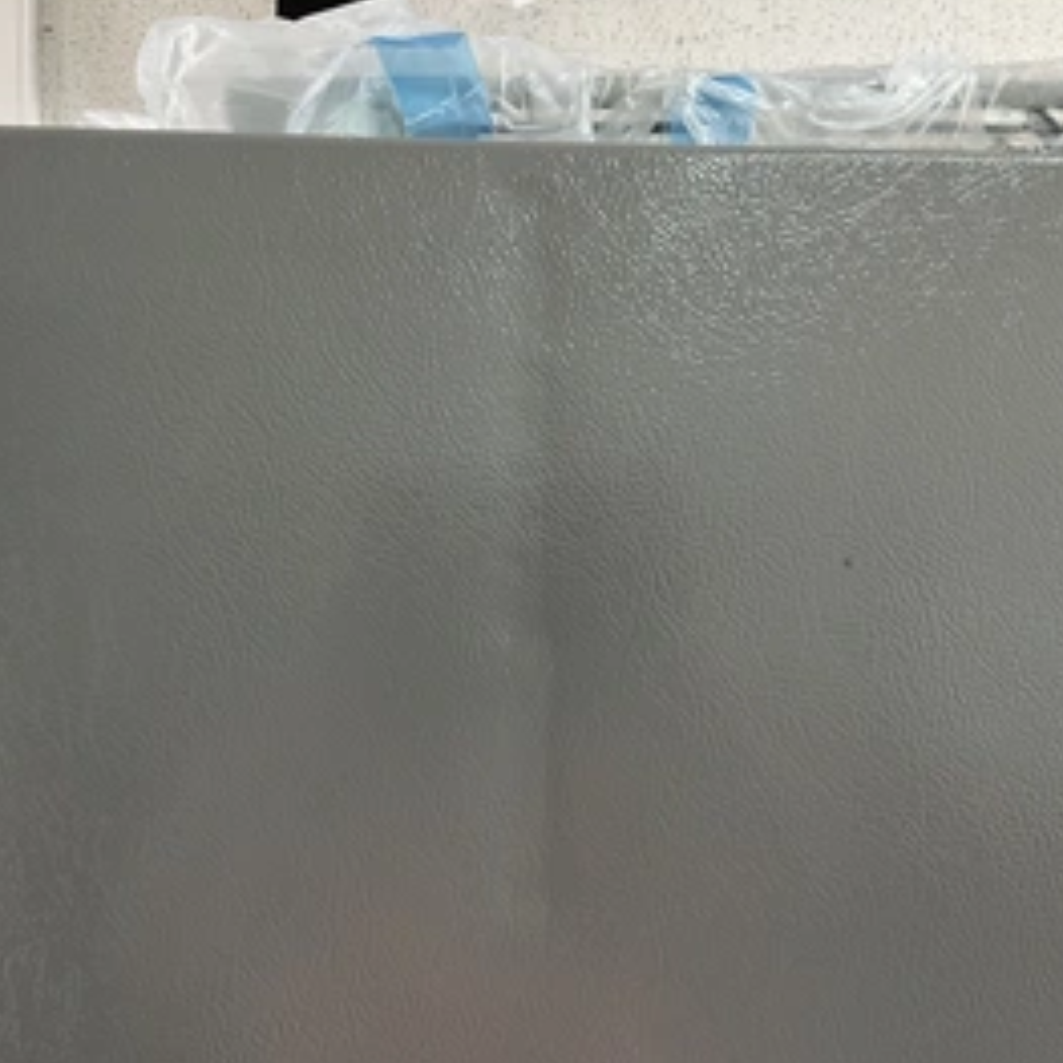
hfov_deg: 42.8
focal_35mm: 39
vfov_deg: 42.8
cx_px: 477
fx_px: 1355
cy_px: 546
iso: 80
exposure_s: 1/60
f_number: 1.8
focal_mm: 3
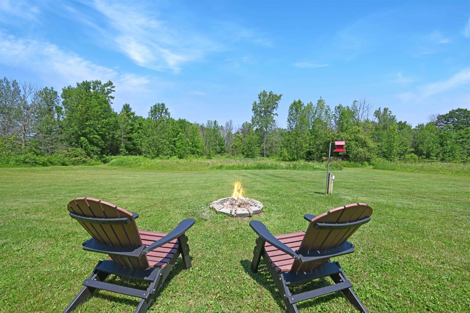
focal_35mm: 14
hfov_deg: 104.3
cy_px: 156
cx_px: 235
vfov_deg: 81.2
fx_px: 183
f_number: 14
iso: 100
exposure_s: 1/100
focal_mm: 14
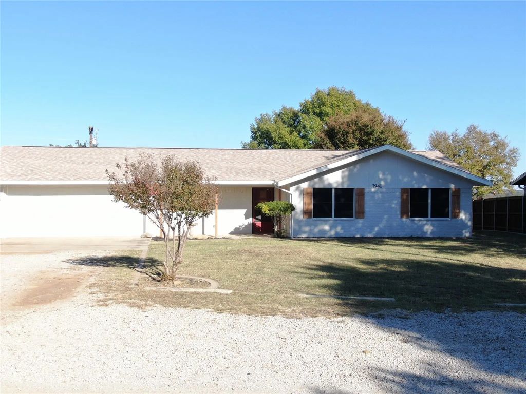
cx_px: 263
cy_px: 197
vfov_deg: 33.6
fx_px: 653
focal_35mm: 43
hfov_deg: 43.9
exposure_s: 1/500
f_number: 3.6
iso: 110
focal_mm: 7.55
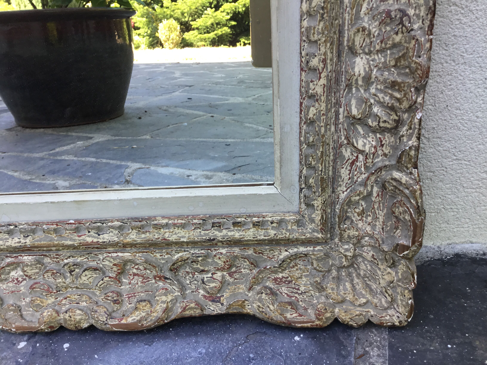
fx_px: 436
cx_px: 244
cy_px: 182
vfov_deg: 45.4
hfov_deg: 58.4
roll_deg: +2.8
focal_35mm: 31
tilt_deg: -31.0
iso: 40
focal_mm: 3.3
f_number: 2.4
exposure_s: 1/100
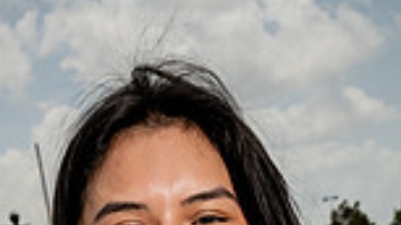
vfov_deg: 9.2
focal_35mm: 117
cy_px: 557
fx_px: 1244
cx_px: 144
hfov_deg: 18.3
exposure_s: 1/200
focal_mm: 38
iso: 100
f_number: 10
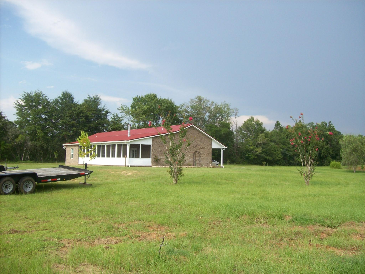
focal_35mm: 36
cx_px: 182
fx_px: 380
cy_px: 137
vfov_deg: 39.7
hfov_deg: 51.4
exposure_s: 1/587
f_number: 2.7
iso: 80
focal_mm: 6
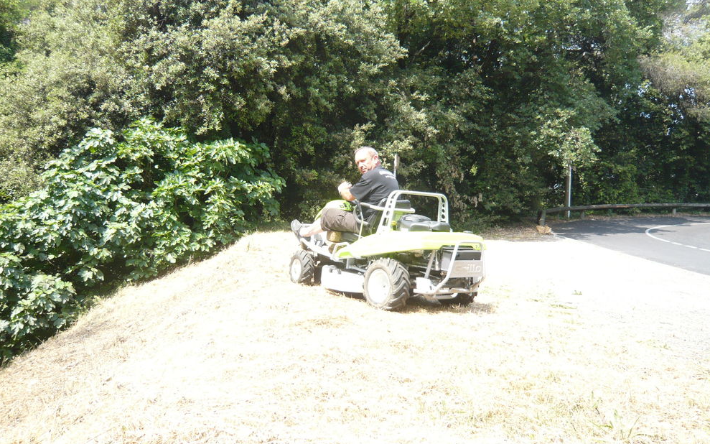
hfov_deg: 62.9
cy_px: 215
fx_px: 580
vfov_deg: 41.8
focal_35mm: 30
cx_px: 355
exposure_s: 1/250
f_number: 2.8
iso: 100
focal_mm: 4.6
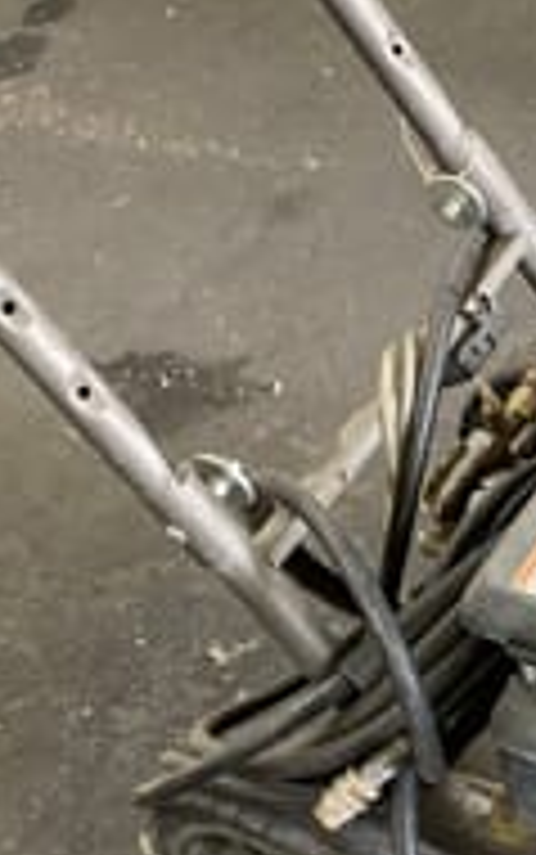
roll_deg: +23.3
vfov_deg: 26.4
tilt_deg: -42.2
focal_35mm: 78
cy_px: 547
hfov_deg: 16.7
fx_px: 1820
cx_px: 392
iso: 200
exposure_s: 1/60
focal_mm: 3.99
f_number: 1.8
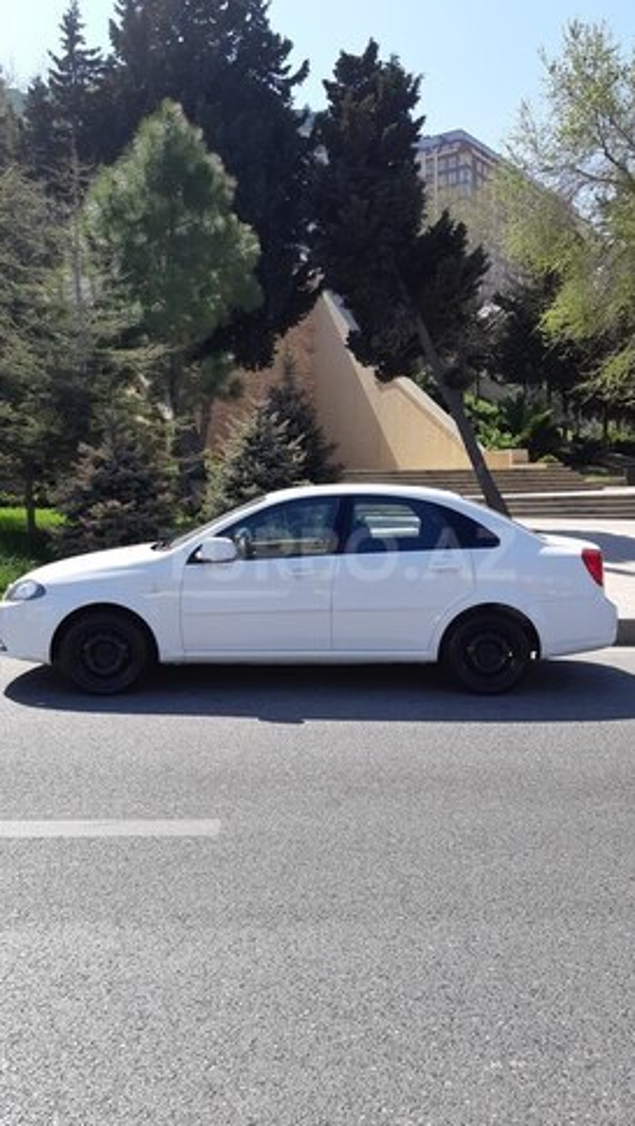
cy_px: 554
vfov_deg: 66.0
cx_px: 337
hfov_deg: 40.2
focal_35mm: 29
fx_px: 866
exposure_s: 1/1235
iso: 40
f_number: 1.7
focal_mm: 3.93
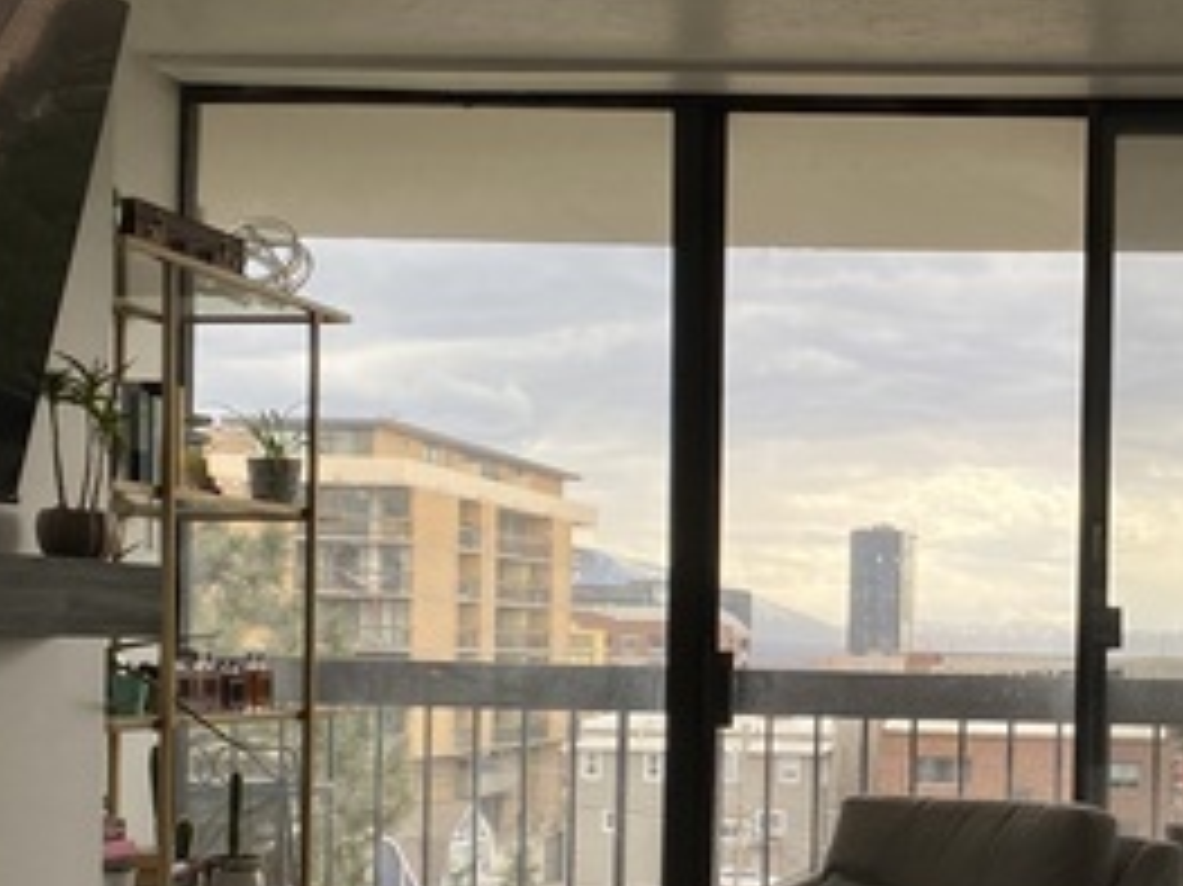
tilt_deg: -0.8
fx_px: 2255
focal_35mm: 66
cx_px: 1073
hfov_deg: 28.2
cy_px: 702
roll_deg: -0.9
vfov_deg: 22.0
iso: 32
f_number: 1.8
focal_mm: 4.25
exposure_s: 1/432
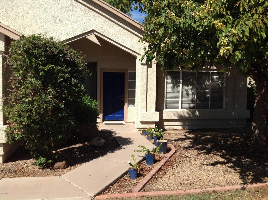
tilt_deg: -2.4
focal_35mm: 35
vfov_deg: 40.6
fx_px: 271
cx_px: 134
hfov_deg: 52.7
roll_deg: -0.9
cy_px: 100
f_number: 2.4
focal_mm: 4.28
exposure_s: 1/2160
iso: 50
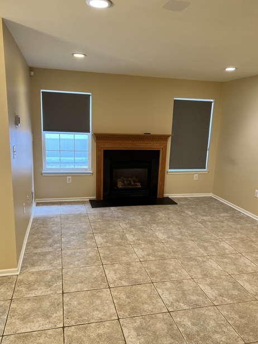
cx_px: 131
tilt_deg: -13.4
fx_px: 278
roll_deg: -2.0
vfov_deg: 63.4
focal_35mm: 28
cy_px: 181
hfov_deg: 49.7
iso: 125
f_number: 1.5
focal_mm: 5.7
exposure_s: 1/60
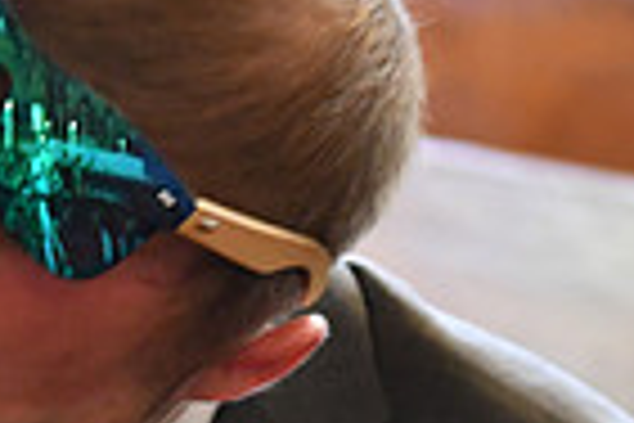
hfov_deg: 6.9
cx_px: -112
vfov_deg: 4.6
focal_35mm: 296
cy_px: 610
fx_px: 5212
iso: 3200
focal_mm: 48
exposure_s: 1/80
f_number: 2.8
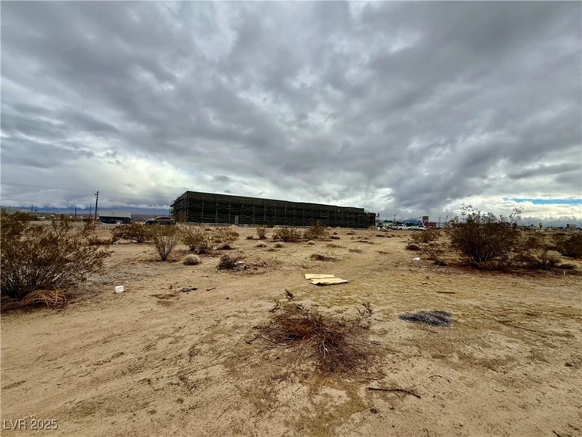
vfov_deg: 85.7
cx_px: 291
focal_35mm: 14
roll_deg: -1.4
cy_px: 218
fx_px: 235
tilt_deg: +2.2
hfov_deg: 102.1
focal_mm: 2.22
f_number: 2.2
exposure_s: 1/1534
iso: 50
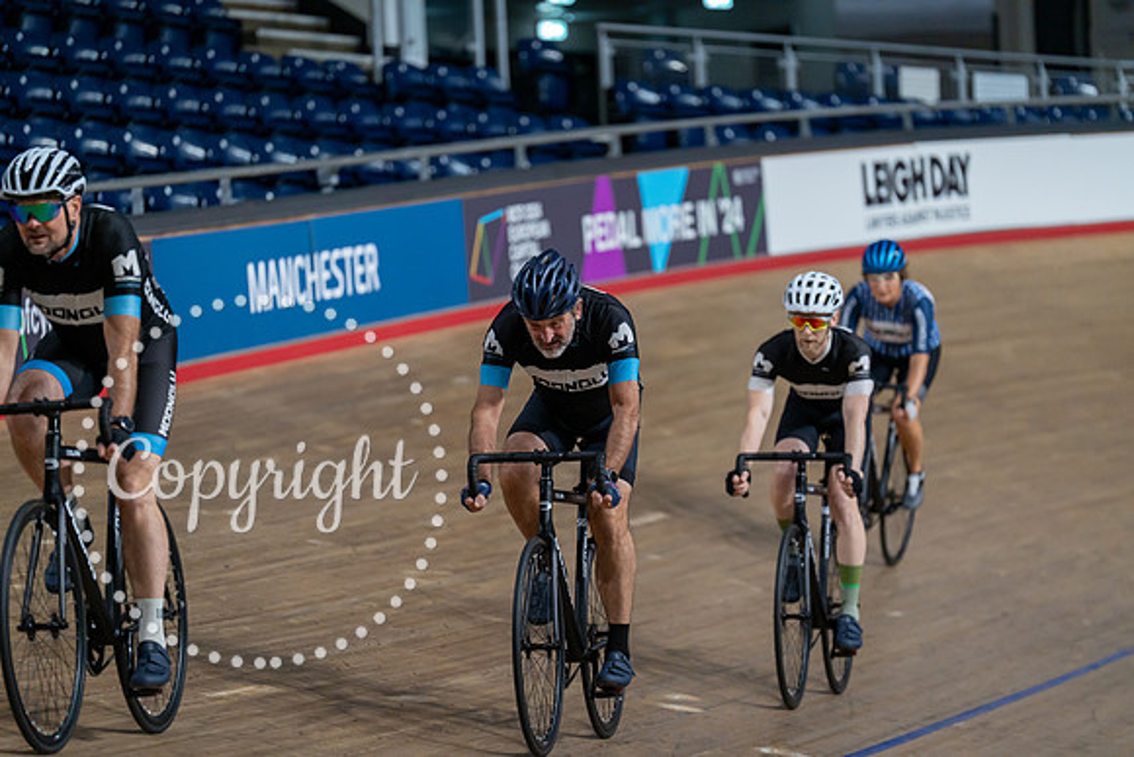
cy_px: 378
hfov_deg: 11.9
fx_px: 5451
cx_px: 567
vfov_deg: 7.9
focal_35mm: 173
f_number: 2.8
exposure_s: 1/1000
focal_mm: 173
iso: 3200
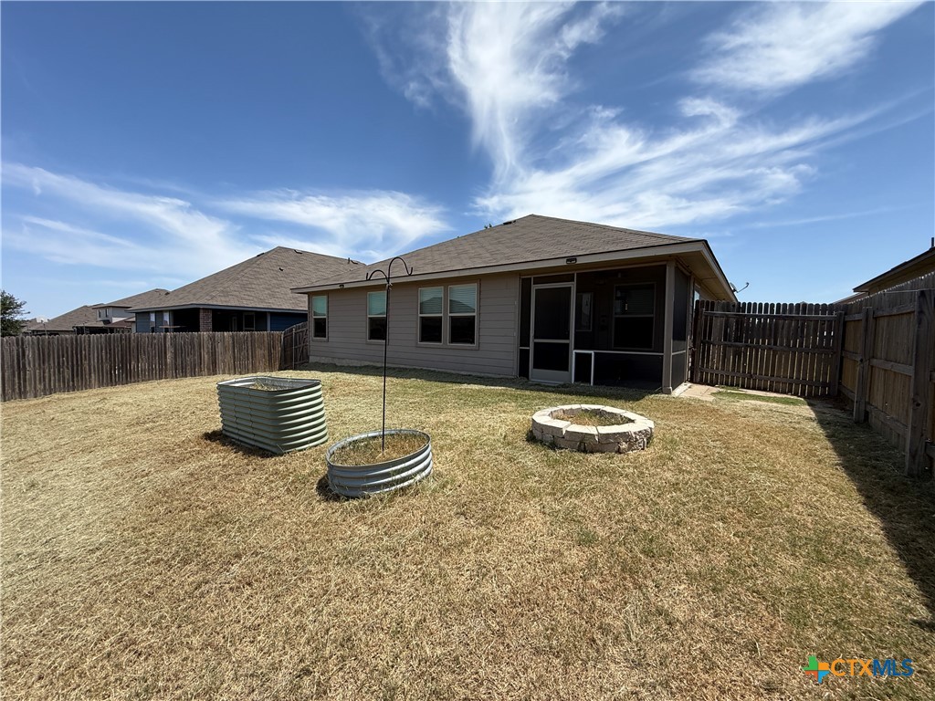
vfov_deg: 85.7
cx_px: 468
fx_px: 378
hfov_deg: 102.1
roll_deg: -0.2
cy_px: 350
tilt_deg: -0.8
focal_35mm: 14
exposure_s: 1/1534
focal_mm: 2.22
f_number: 2.2
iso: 50
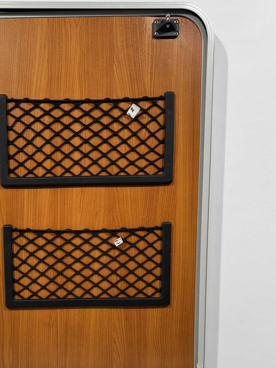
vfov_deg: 50.0
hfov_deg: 38.8
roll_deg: +0.2
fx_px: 383
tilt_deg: -7.2
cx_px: 74
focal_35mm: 36
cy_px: 259
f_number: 1.78
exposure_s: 1/121
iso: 64
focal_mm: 6.76
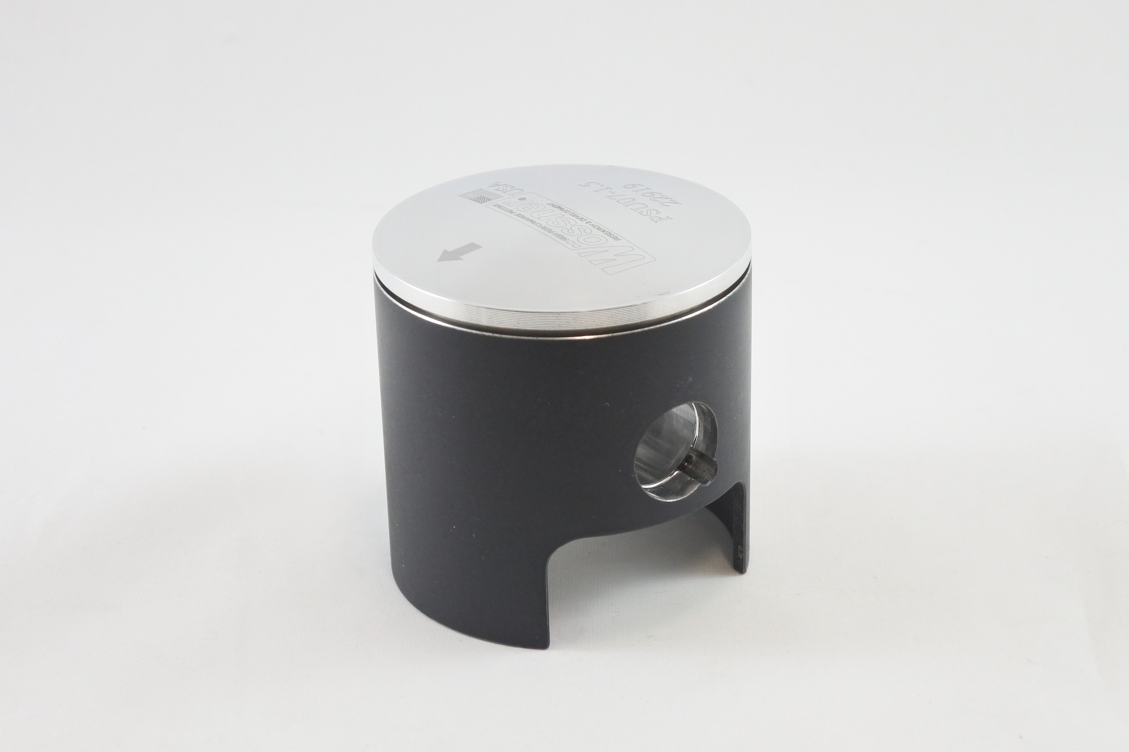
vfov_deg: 22.6
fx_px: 1882
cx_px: 564
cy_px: 376
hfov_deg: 33.4
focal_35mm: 60
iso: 560
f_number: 4.8
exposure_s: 1/125
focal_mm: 22.3
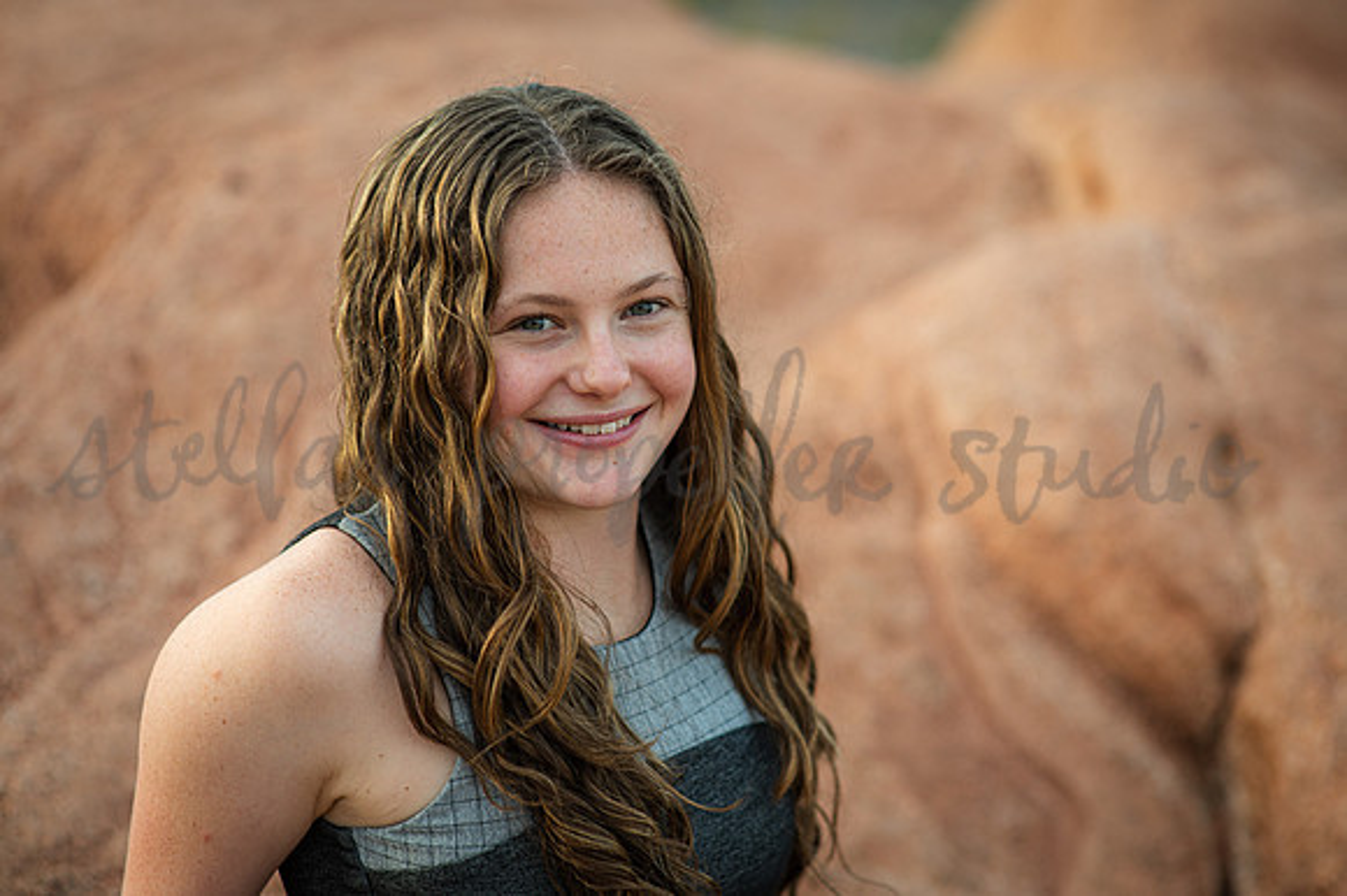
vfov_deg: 15.8
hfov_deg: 23.6
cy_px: 448
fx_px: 3220
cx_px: 674
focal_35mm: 86
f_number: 2.5
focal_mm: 85
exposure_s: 1/500
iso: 250
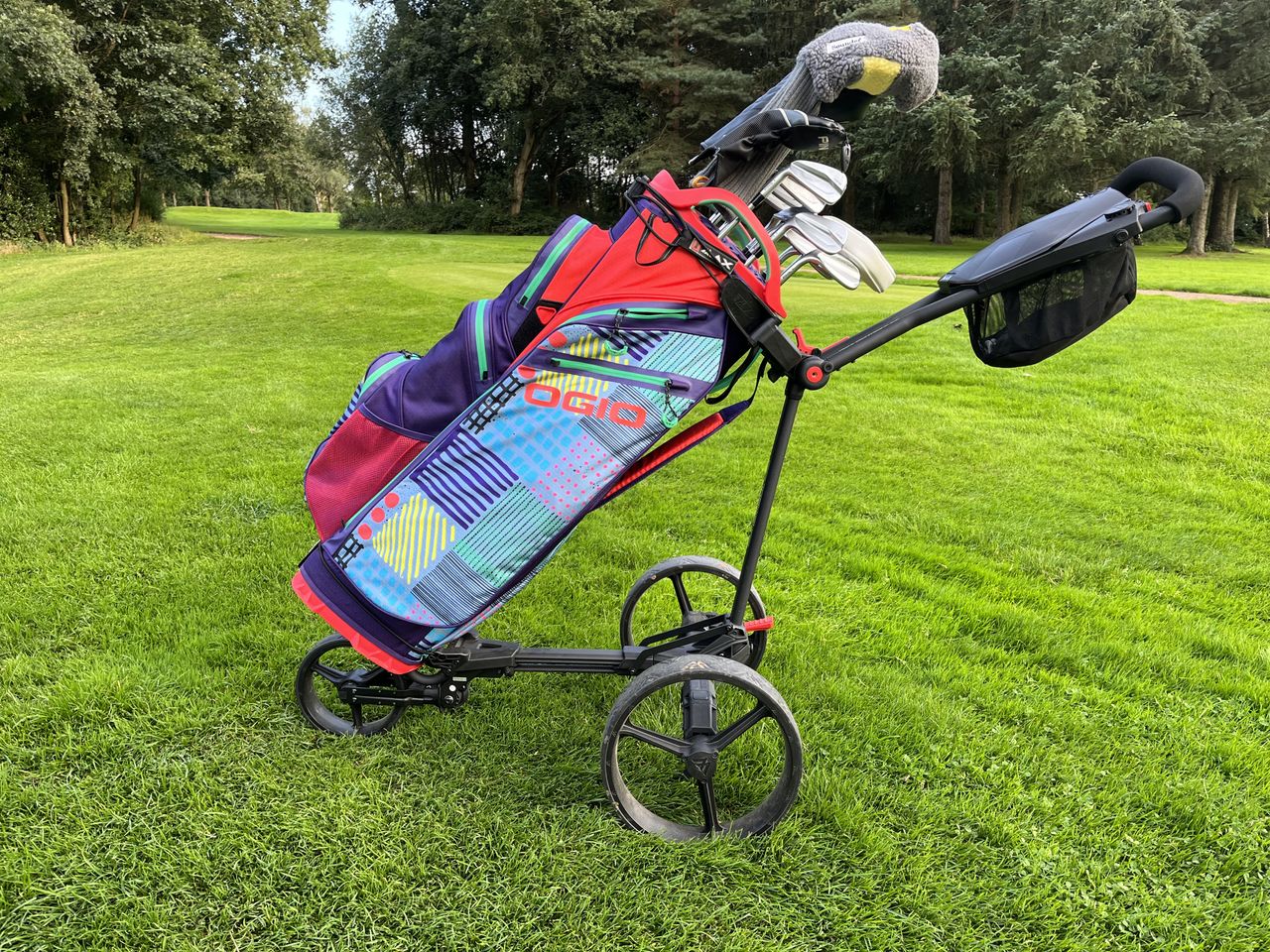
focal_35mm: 26
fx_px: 954
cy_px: 476
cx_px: 635
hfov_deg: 67.3
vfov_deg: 53.1
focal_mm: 5.1
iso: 40
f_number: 1.6
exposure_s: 1/134
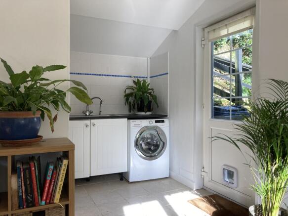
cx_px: 144
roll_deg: -0.1
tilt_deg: +0.0
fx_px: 233
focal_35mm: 28
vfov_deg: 49.7
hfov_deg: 63.5
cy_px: 108
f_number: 1.8
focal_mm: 3.99
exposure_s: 1/100
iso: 25
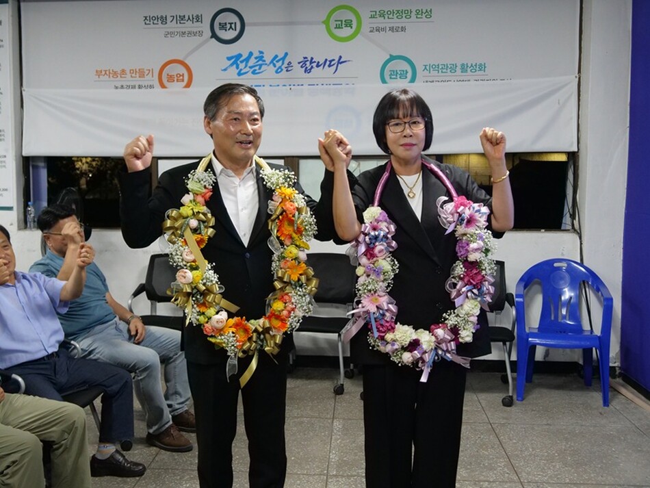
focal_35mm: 42
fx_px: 789
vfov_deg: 34.4
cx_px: 325
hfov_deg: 44.8
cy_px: 244
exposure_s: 1/125
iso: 2000
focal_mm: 21
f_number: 4
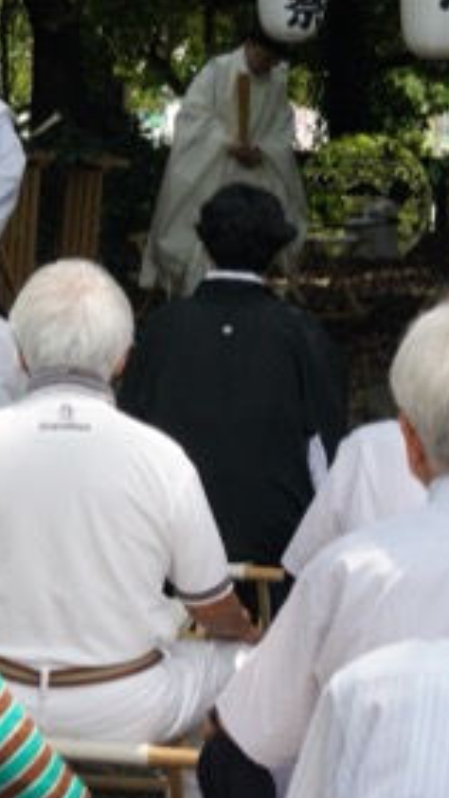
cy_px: 369
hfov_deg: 12.1
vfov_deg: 21.4
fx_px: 2117
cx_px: 125
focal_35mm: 100
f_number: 5.6
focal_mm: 28
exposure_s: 1/1250
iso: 2000
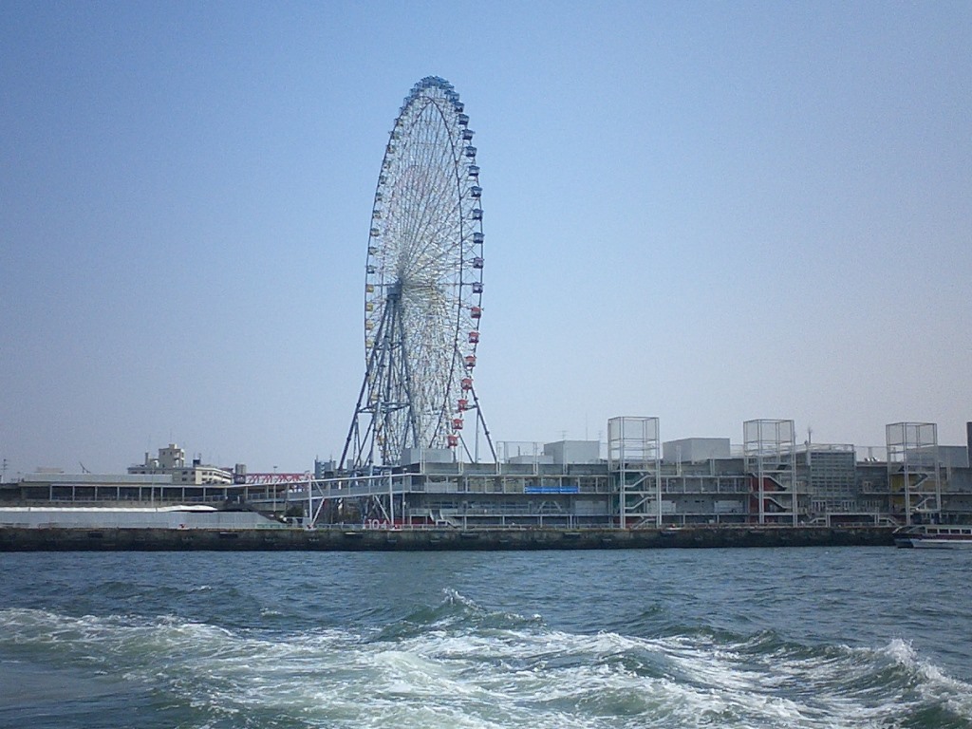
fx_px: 1039
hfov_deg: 50.1
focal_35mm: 37
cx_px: 486
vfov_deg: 38.7
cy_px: 364
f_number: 3.5
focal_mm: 5.6
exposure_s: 1/2000
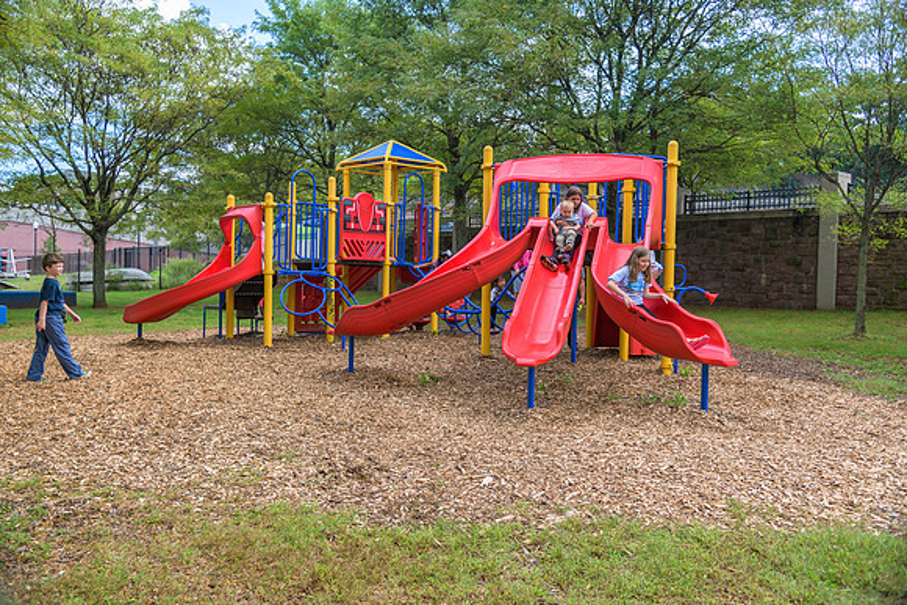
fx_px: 781
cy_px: 302
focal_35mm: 31
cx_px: 454
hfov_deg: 60.3
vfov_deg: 42.3
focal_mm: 31
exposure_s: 1/200
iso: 200
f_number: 4
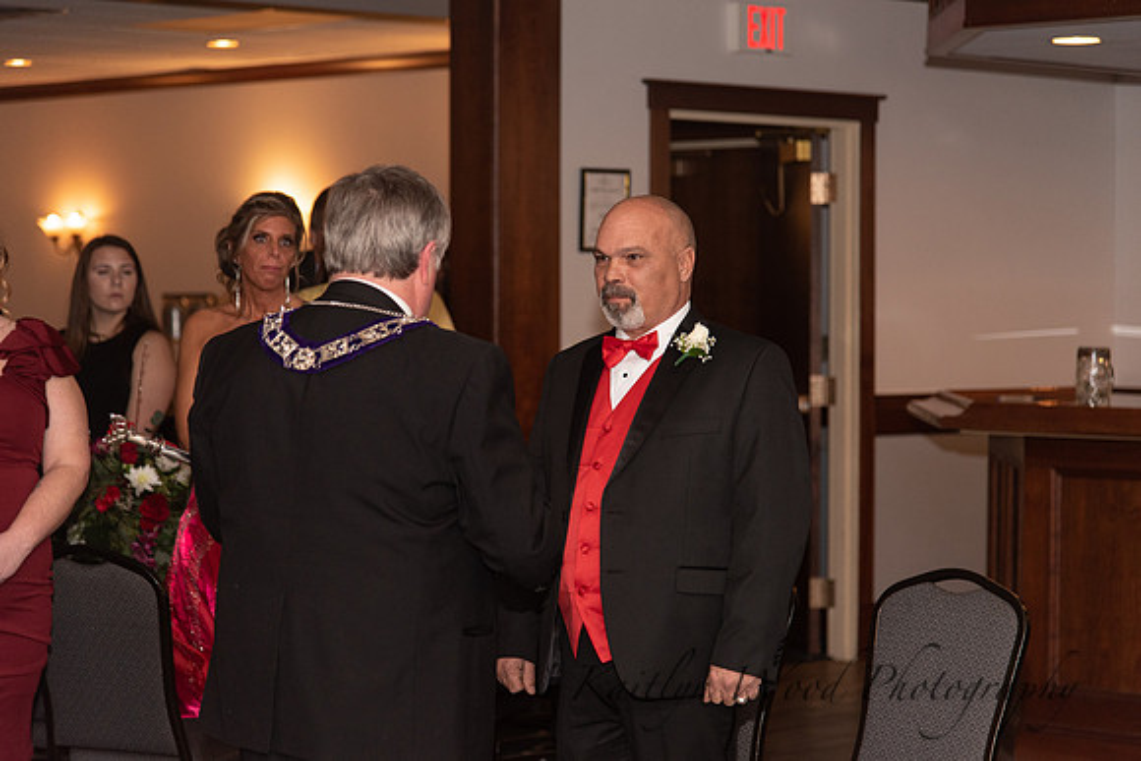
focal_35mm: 95
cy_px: 380
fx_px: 3012
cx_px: 570
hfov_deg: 21.5
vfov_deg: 14.4
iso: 800
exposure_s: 1/200
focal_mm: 95
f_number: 4
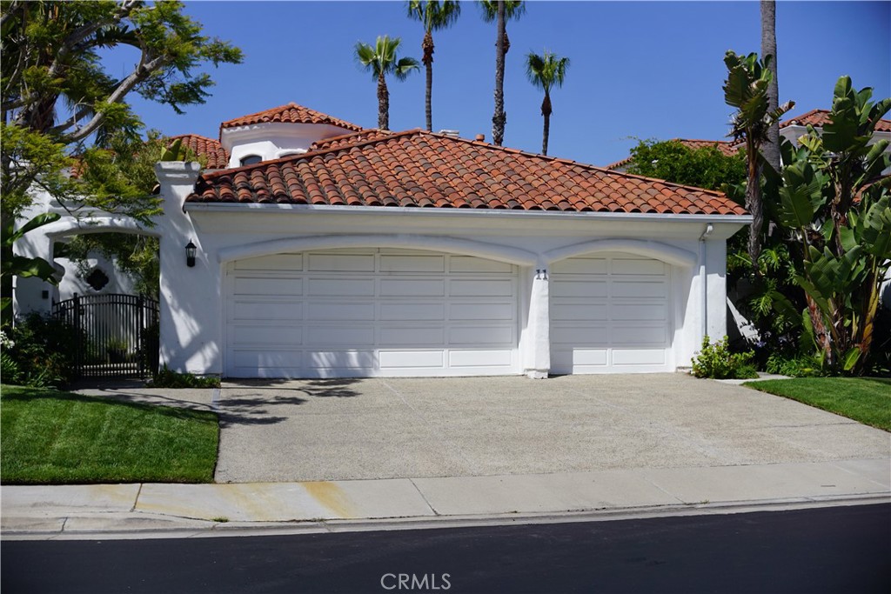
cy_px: 297
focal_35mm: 40
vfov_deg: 33.0
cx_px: 446
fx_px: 1002
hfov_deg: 47.9
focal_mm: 27
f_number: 5.6
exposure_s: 1/1250
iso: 100
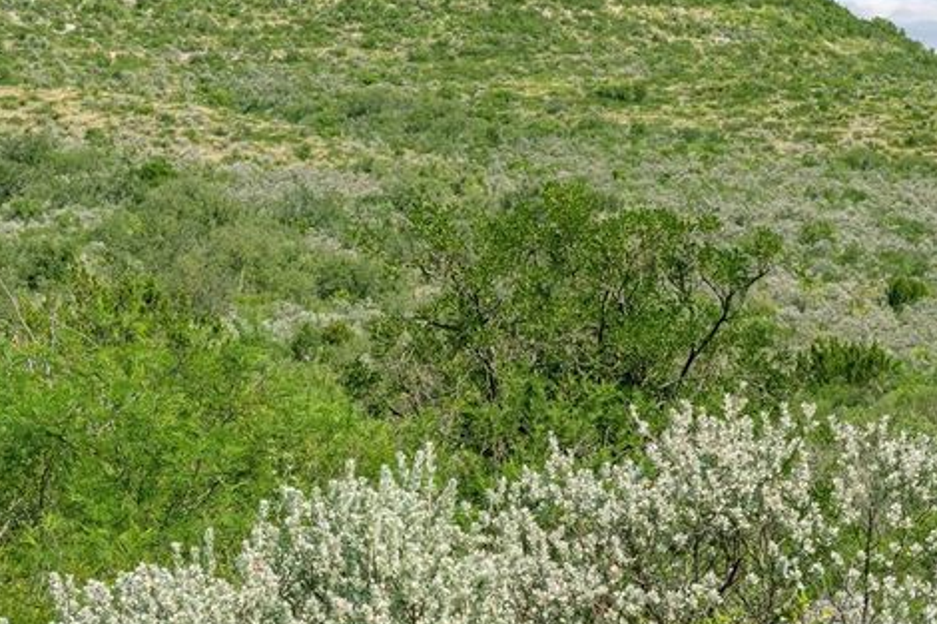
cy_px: 53
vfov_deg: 9.3
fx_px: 3799
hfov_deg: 14.0
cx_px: 241
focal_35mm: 146
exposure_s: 1/100
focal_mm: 67
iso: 64
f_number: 11
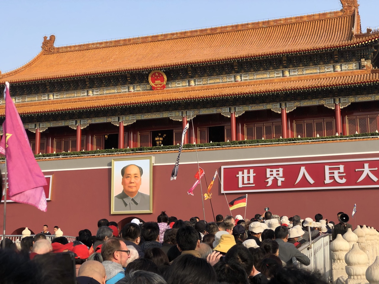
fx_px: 624
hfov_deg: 33.8
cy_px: 142
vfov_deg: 25.7
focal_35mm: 57
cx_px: 190
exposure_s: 1/607
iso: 20
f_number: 2.8
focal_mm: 6.6
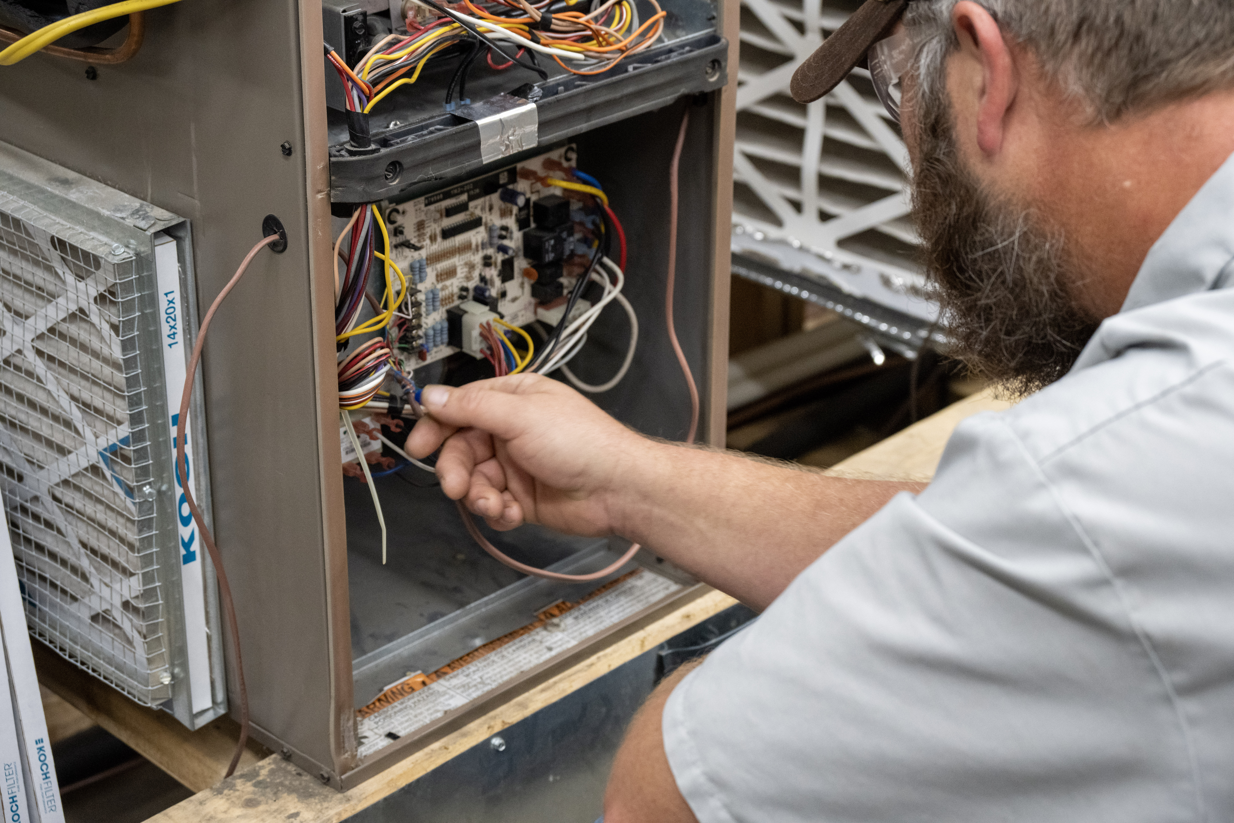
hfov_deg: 30.1
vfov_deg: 20.3
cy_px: 412
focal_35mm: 67
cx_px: 617
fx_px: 2296
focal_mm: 67
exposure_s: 1/125
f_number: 6
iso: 3200
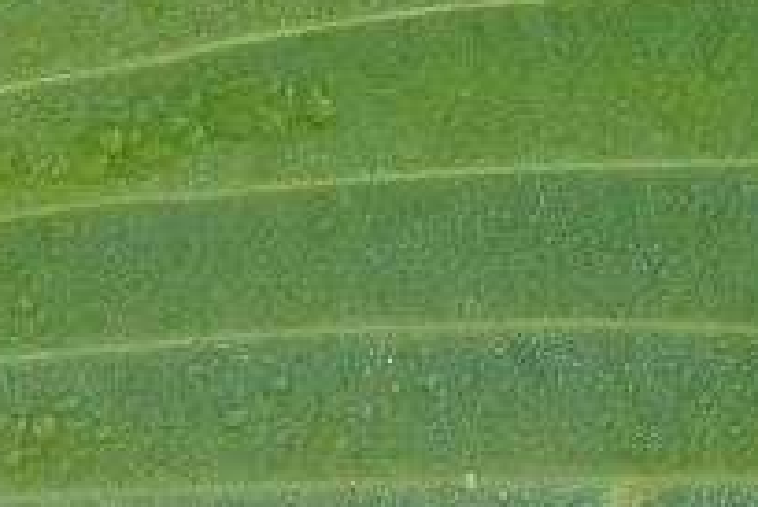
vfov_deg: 1.6
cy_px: 511
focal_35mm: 877
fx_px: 18478
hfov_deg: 2.3
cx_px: 1253
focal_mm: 100
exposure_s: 1/160
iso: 1600
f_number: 11
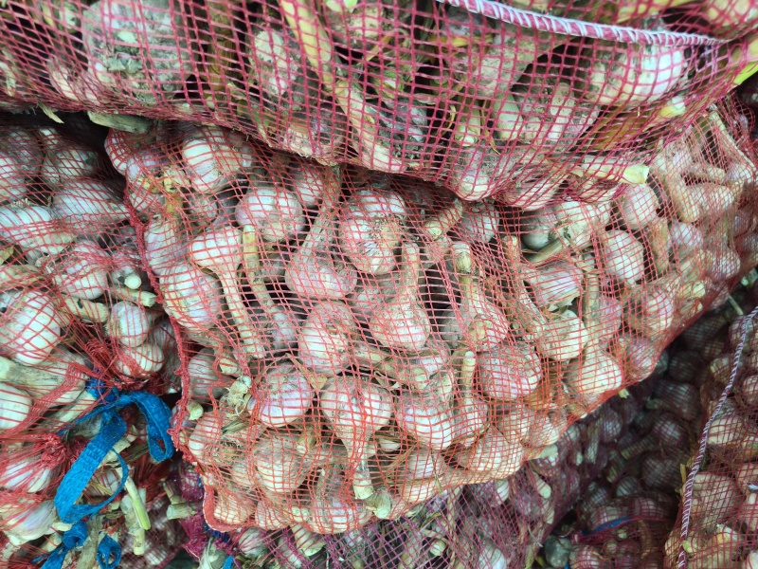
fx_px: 526
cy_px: 284
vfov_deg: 56.8
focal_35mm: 24
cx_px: 379
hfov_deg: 71.6
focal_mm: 5.59
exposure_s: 1/198
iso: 50
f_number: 1.8
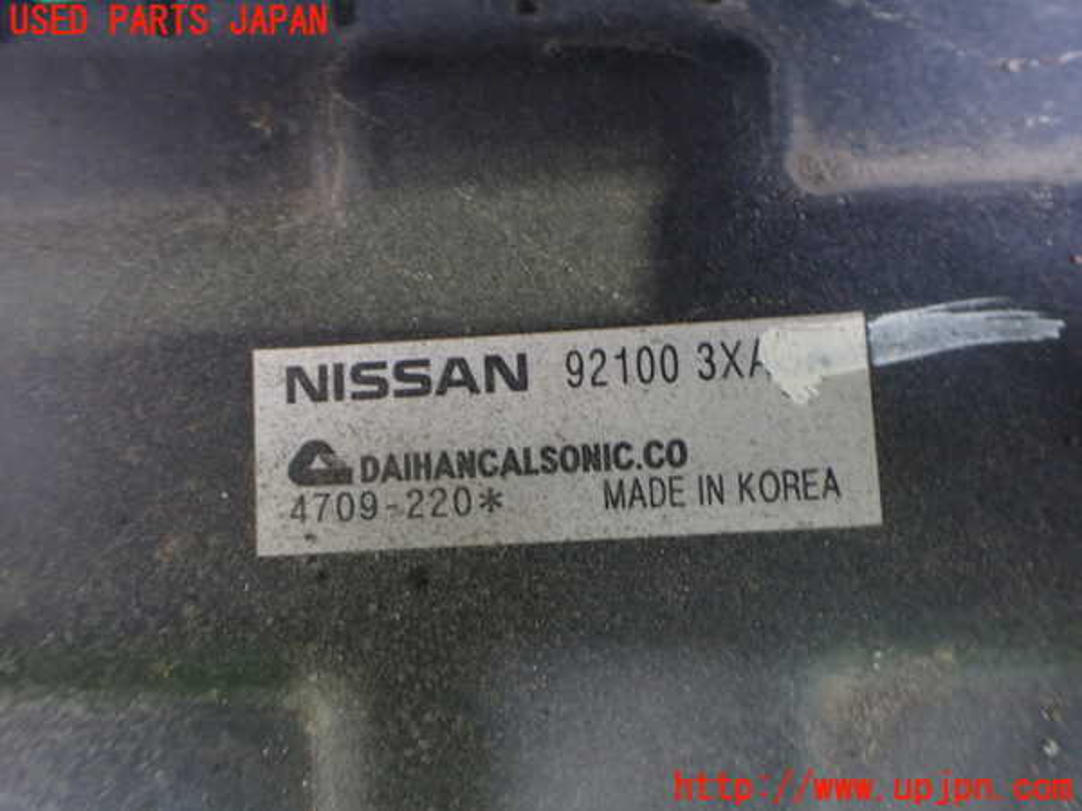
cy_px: 406
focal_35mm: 30
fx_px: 938
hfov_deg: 60.0
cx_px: 541
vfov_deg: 46.8
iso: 800
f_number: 2.3
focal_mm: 5.4
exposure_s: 1/30
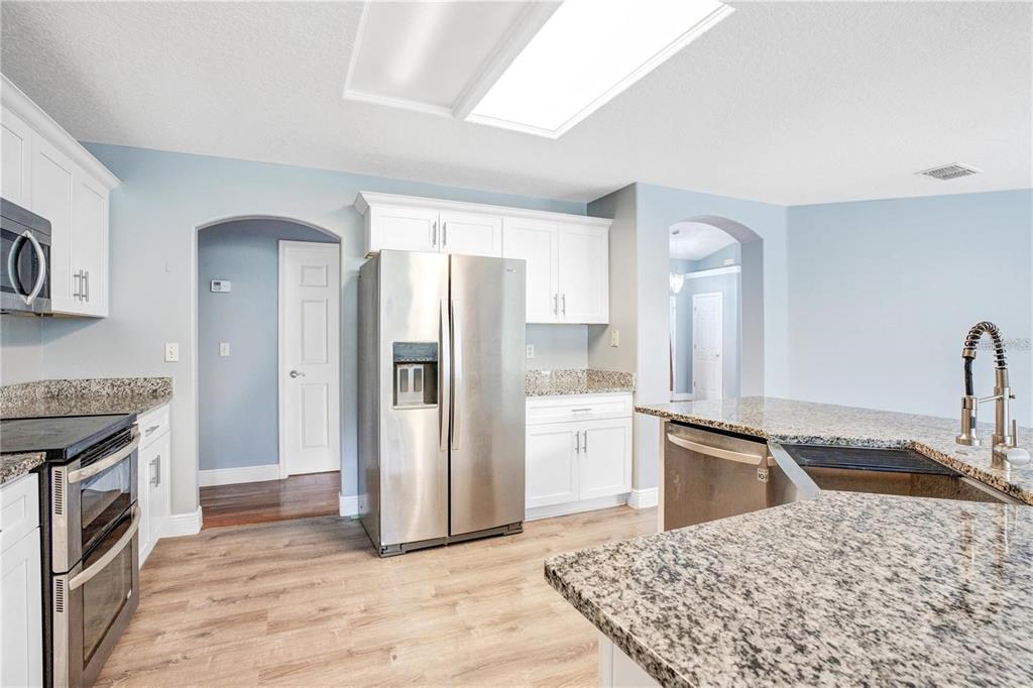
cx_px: 516
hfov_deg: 96.8
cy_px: 344
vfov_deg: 73.7
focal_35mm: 16
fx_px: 459
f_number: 7.1
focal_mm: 16
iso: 800
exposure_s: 1/15
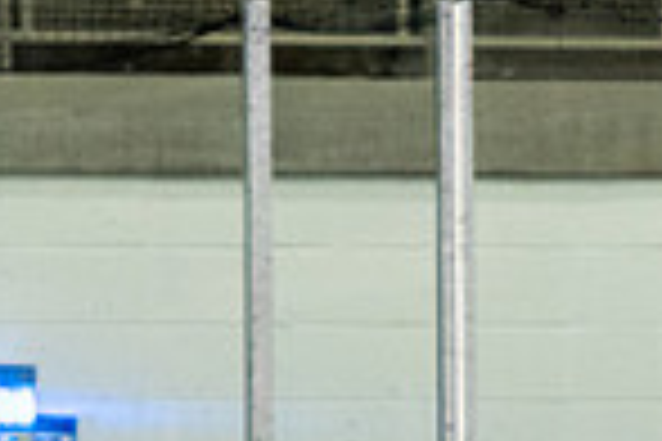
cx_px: 930
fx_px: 17689
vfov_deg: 1.4
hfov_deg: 2.1
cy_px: 714
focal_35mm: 962
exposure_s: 1/640
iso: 2000
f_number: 2.8
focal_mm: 140
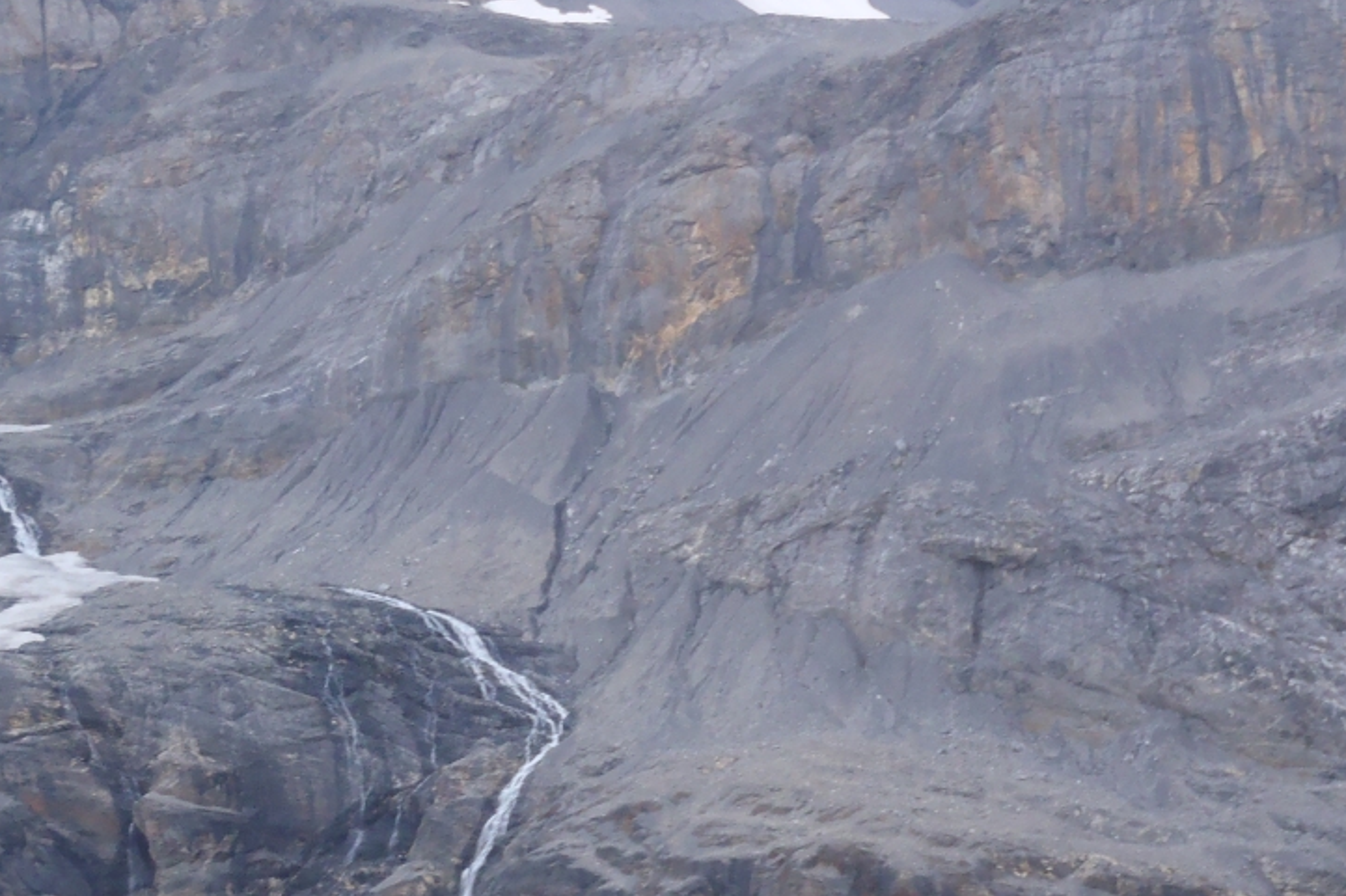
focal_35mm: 88
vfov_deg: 15.5
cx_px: 610
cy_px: 561
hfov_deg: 23.1
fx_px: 3289
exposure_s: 1/10
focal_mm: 10.34
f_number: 4.5
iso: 200
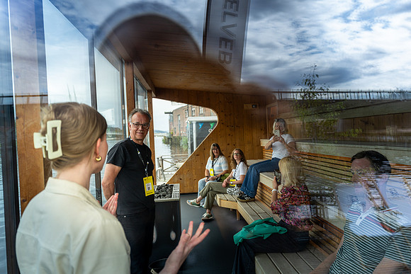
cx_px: 206
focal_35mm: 25
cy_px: 137
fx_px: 285
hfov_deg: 71.5
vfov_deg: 51.3
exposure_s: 1/400
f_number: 2.8
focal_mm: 25
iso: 160
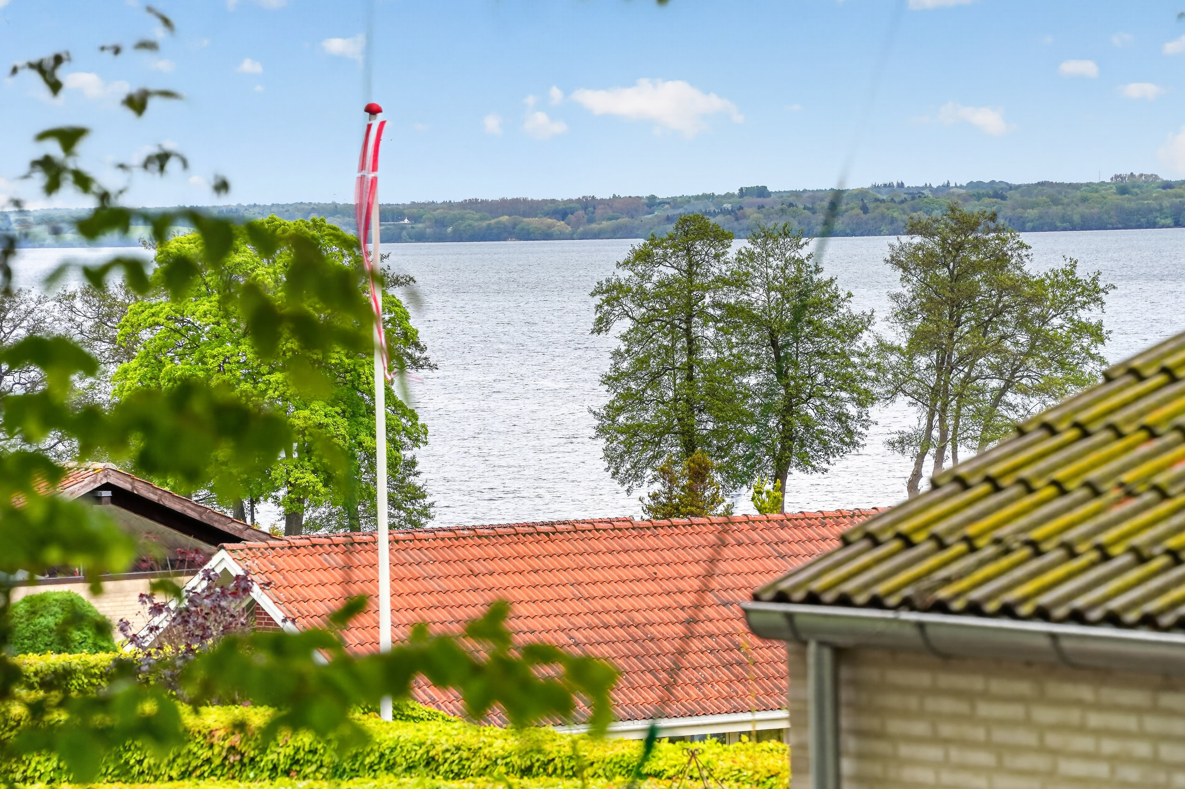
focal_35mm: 202
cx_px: 593
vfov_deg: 6.8
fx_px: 6647
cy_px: 395
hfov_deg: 10.2
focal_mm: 200
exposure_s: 1/200
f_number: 8
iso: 400
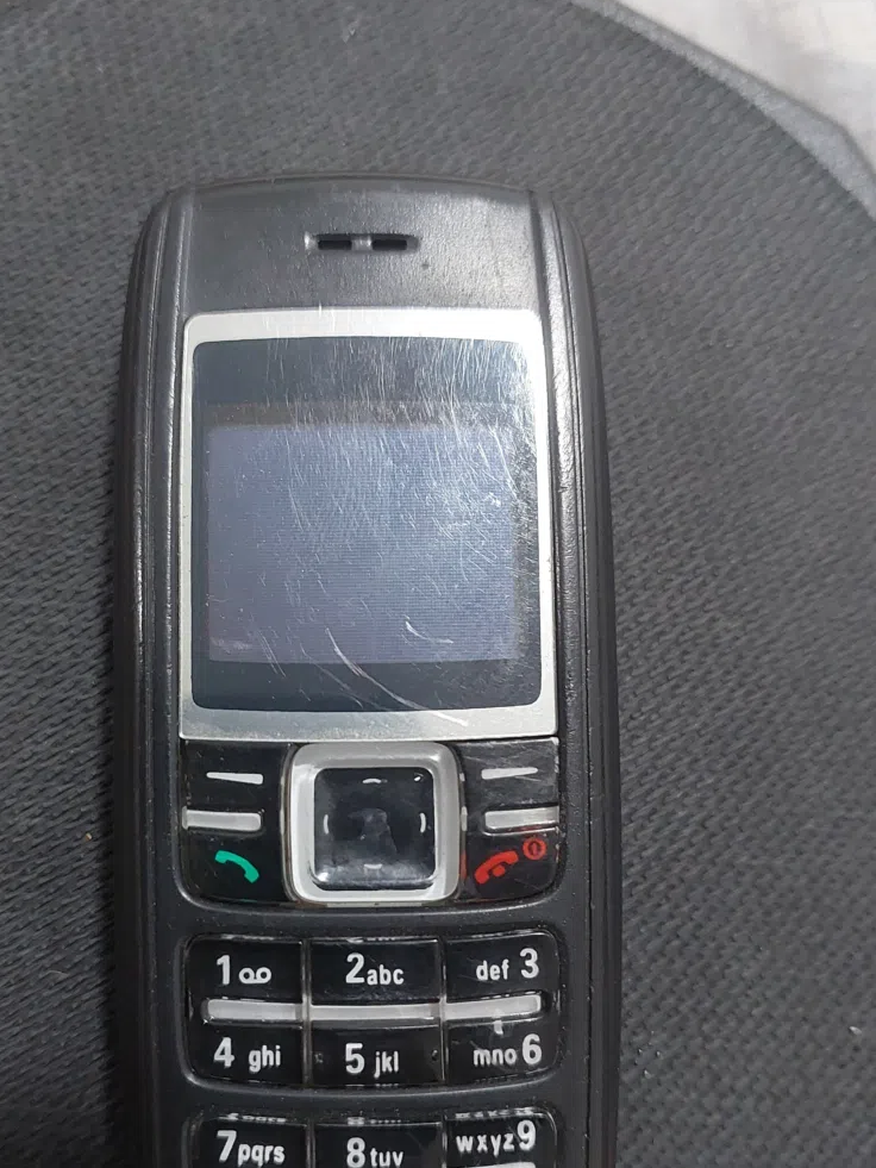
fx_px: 1079
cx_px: 362
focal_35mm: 32
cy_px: 677
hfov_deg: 44.0
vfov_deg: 56.5
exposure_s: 1/40
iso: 500
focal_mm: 5.06
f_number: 1.8
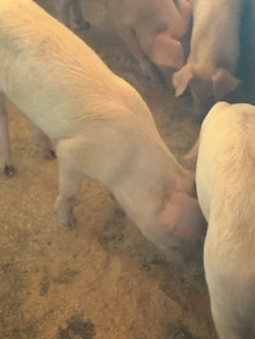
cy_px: 112
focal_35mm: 68
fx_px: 667
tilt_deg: -34.9
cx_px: 112
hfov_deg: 21.6
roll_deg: -1.0
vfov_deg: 28.3
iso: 500
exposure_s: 1/40
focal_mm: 6.86
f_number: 1.78
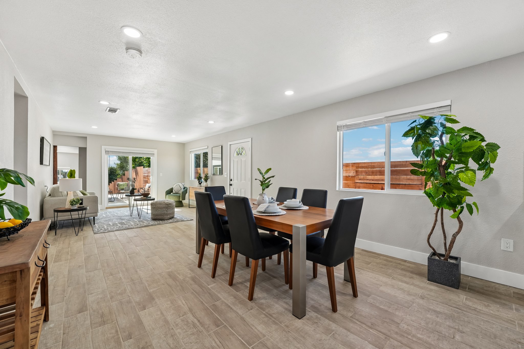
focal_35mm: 14
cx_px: 262
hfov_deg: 104.3
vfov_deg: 81.2
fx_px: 204
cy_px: 174
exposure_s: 1/30
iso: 640
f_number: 8
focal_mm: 14
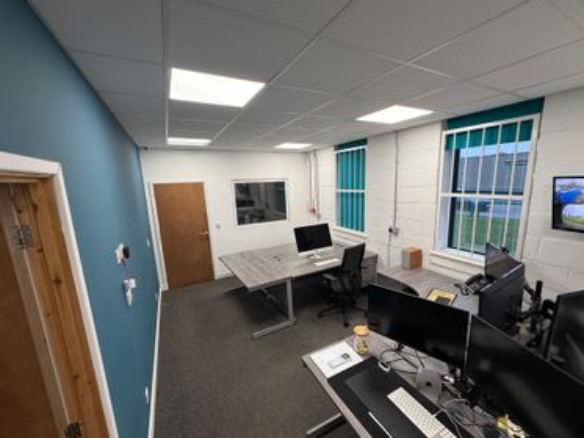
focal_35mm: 15
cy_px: 227
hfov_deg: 98.1
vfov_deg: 81.7
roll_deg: +2.0
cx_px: 308
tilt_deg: -10.4
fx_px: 253
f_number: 2.2
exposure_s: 1/100
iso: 160
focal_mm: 2.22
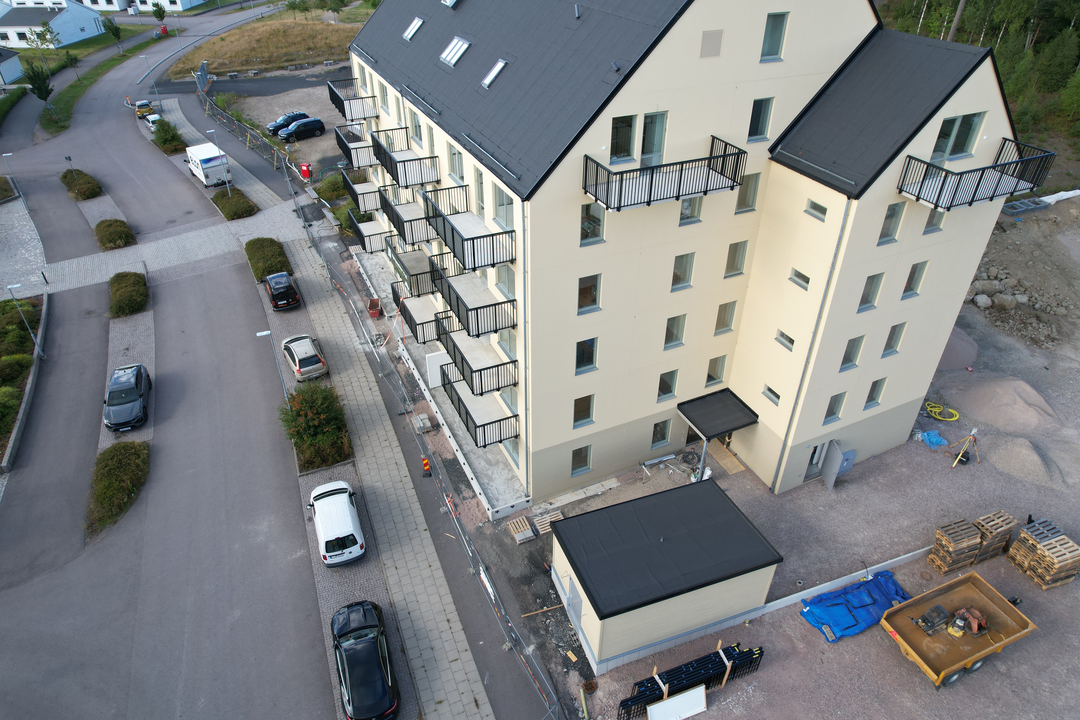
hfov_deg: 78.6
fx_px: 660
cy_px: 360
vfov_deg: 57.2
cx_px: 540
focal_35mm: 22
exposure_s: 1/500
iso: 100
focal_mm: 8.38
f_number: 2.8
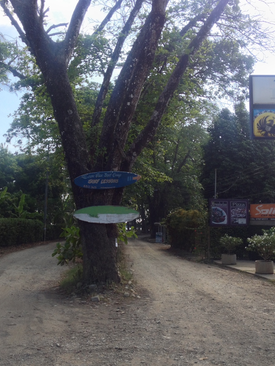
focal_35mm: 47
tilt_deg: +2.5
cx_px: 119
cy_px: 183
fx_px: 498
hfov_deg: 30.9
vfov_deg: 40.4
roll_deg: -1.4
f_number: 2.4
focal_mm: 4.28
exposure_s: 1/635
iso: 50
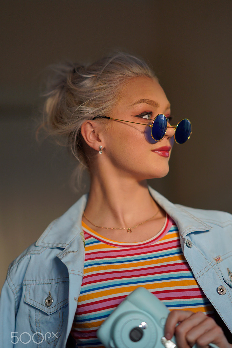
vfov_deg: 20.6
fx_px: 957
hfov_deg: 13.8
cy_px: 169
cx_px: 130
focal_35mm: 99
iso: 200
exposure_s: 1/640
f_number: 1.4
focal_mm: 85
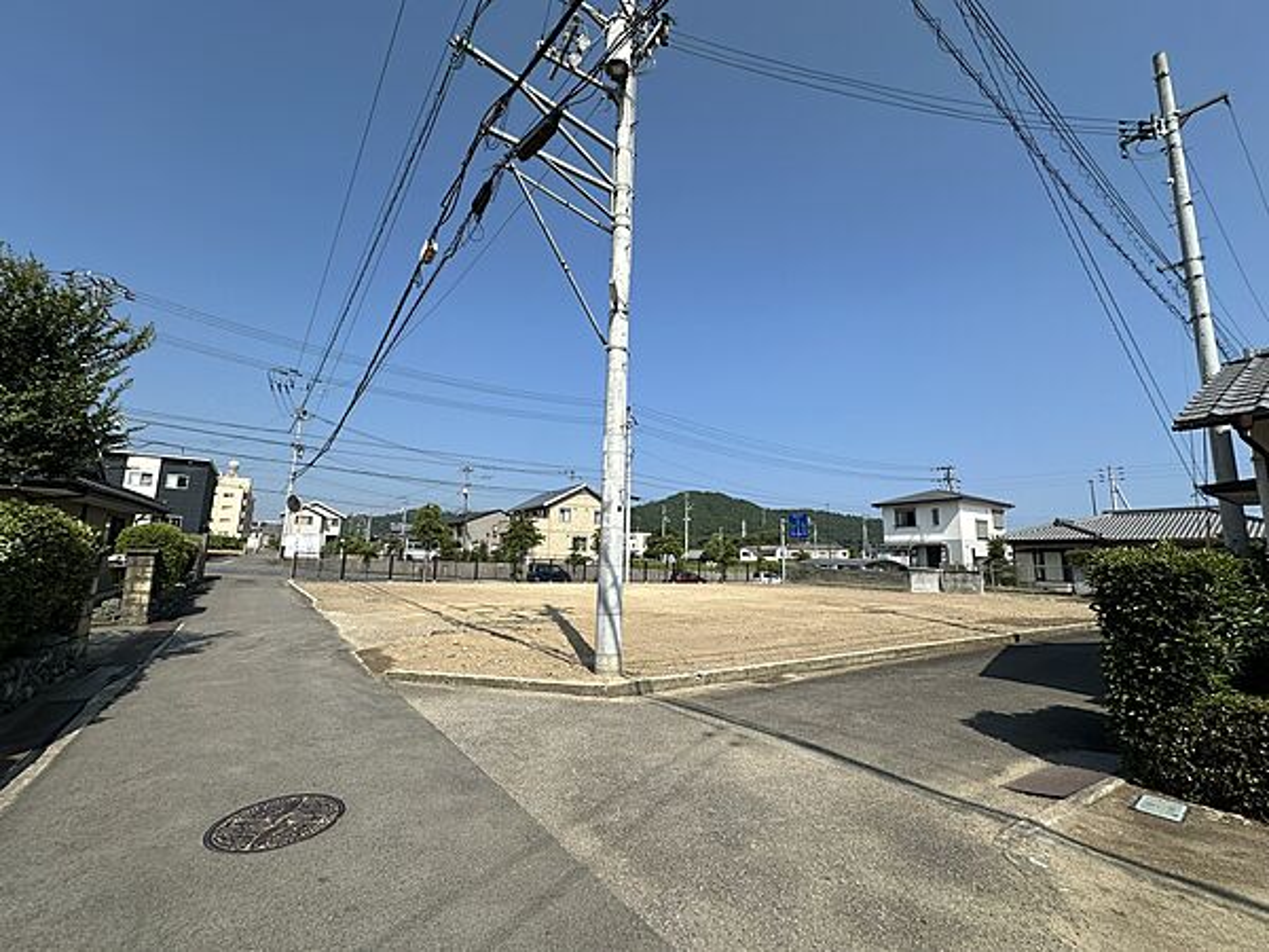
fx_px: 513
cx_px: 634
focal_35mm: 14
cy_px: 476
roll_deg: -1.1
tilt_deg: +11.2
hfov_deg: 102.1
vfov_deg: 85.7
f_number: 2.2
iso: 50
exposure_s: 1/2618
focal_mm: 2.22
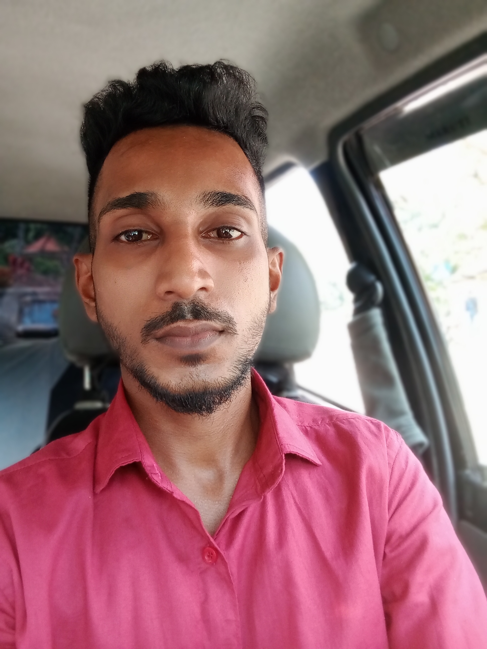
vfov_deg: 65.3
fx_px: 506
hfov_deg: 51.4
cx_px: 244
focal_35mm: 27
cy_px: 324
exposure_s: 1/50
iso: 171
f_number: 2.2
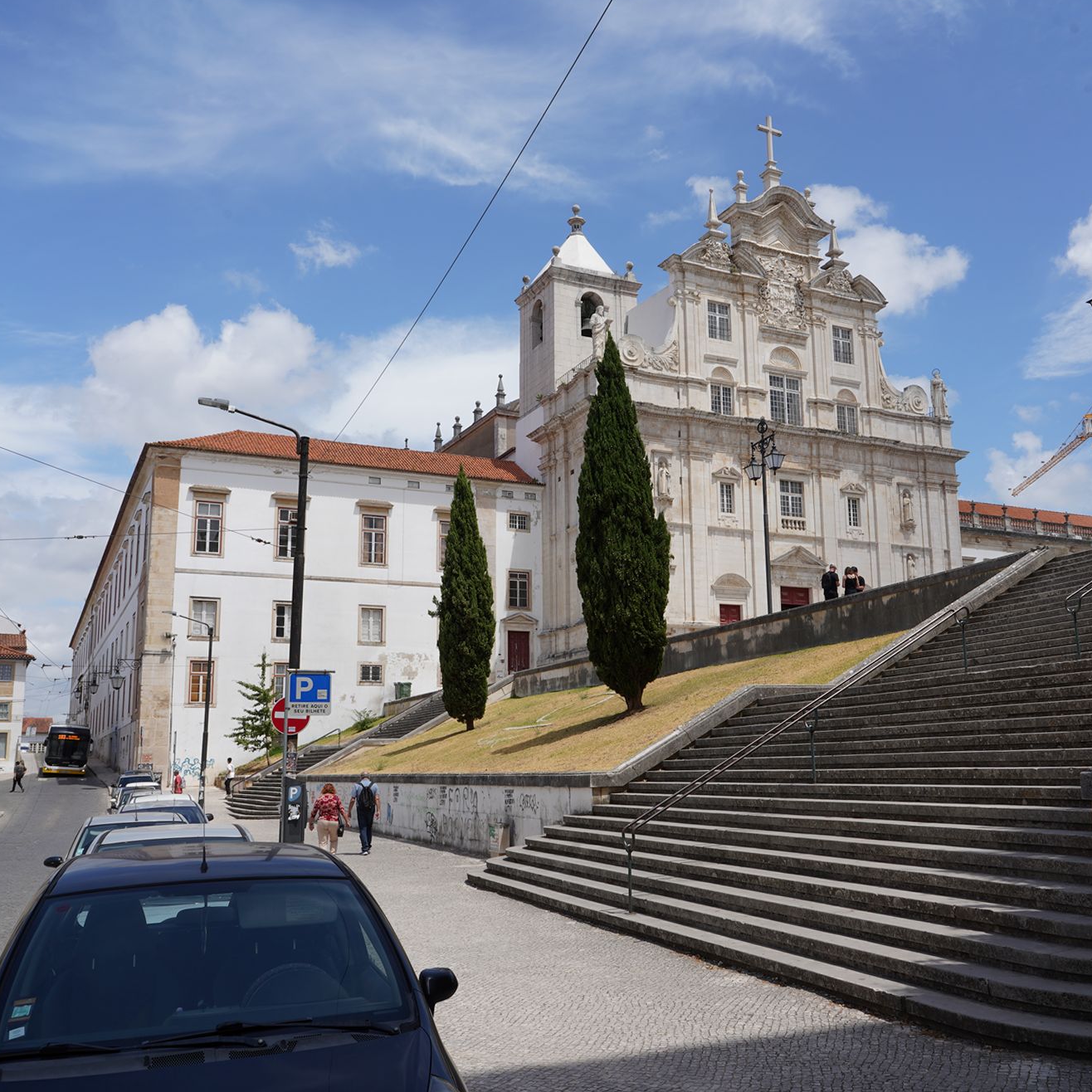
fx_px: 1106
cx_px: 610
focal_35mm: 31
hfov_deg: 52.4
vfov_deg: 52.5
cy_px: 544
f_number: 16
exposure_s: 1/100
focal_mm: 24
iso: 100
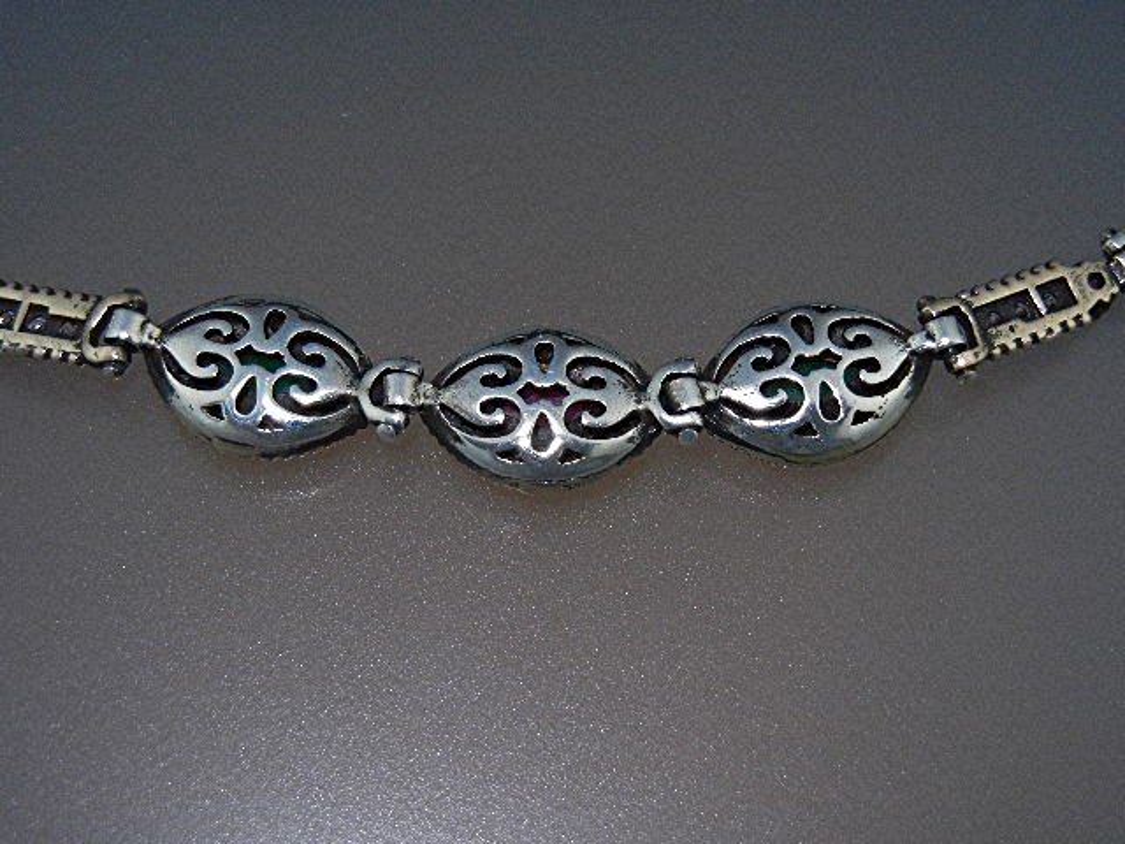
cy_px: 422
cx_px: 562
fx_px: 2210
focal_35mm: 68
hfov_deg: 28.6
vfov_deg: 21.6
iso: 440
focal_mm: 12.2
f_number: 8.2
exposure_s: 1/30
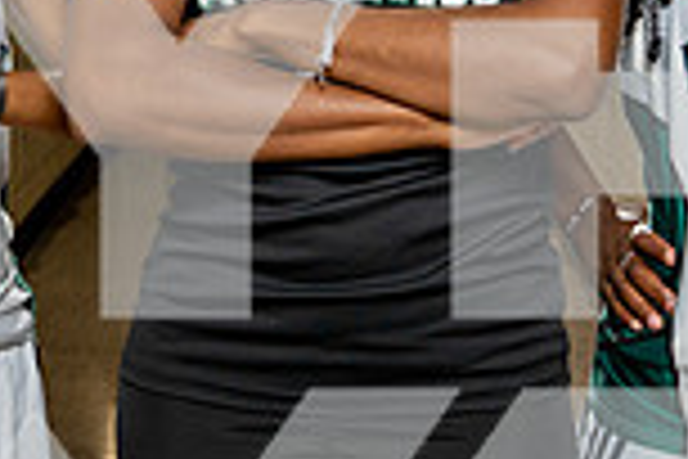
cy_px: 83
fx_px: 2102
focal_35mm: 110
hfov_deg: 18.6
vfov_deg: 12.4
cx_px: 364
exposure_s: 1/250
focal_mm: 29
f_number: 4.5
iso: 400
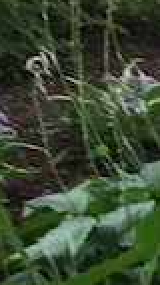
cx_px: 414
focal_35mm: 199
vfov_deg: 10.7
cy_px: -9
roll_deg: -3.2
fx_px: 1507
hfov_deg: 5.8
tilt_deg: -10.3
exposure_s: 1/60
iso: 32
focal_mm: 4.15
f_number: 2.2
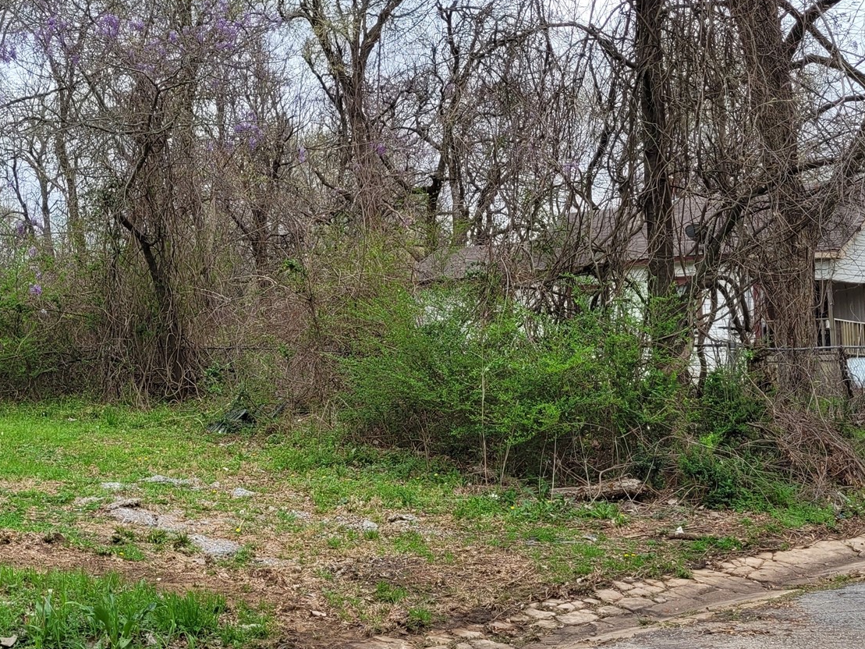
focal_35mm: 48
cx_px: 319
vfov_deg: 30.2
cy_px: 263
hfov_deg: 39.4
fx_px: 1200
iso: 40
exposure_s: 1/523
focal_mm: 5.4
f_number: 1.8
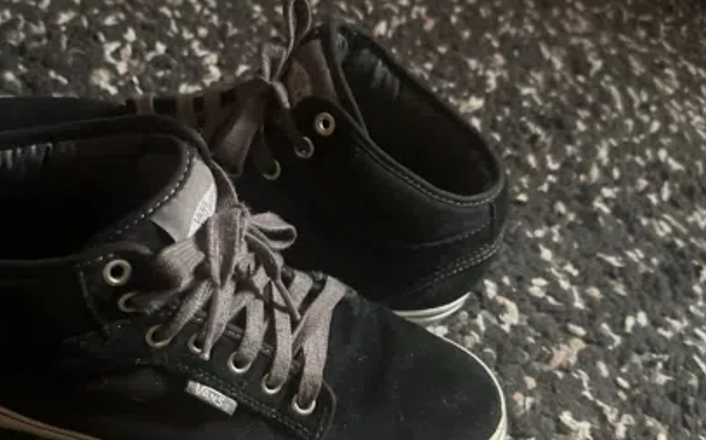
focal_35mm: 40
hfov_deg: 48.9
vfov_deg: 31.7
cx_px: 274
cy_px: 289
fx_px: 769
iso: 1250
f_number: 1.78
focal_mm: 6.86
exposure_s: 1/30
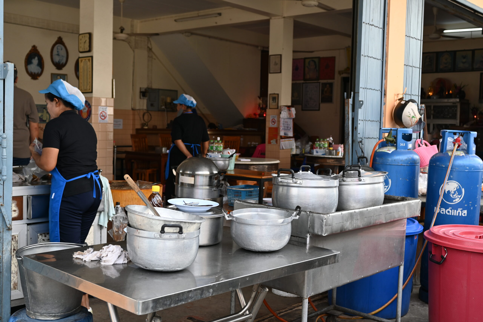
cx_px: 242
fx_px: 563
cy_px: 161
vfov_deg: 31.9
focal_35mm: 42
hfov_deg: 46.4
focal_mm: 28
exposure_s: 1/250
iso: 200
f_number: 4.5
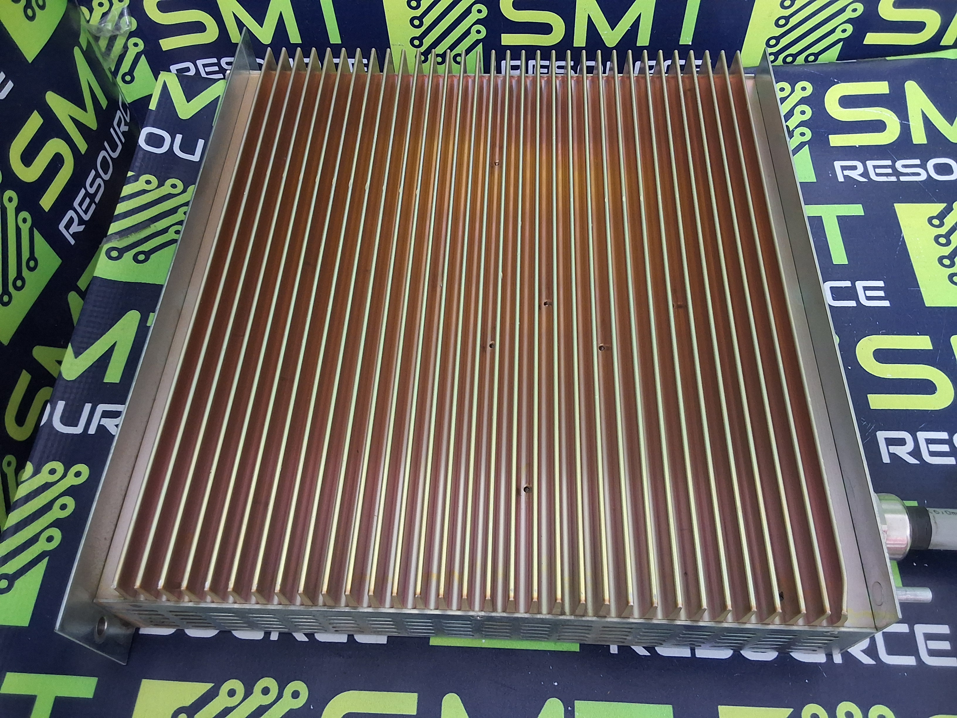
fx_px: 774
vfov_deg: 49.7
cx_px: 478
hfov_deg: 63.4
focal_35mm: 28
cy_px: 359
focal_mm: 2.91
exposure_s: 1/24
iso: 320
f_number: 1.9
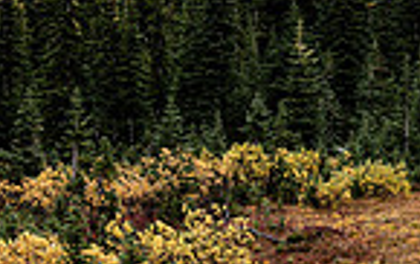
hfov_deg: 20.9
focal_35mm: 98
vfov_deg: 13.4
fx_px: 1123
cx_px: 350
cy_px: 106
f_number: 4.5
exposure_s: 1/400
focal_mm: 24
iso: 100
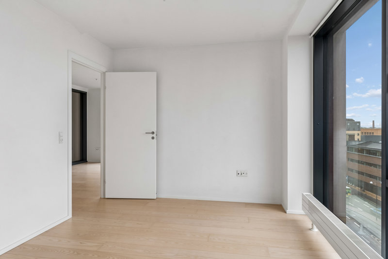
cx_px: 194
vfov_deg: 56.1
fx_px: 242
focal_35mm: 22
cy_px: 130
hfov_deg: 77.3
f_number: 8
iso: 200
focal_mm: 15
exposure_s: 1/13
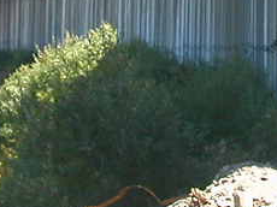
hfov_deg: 11.8
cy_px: -64
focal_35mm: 165
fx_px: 1319
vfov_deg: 8.8
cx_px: 310
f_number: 2.7
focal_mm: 5.6
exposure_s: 1/320
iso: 100
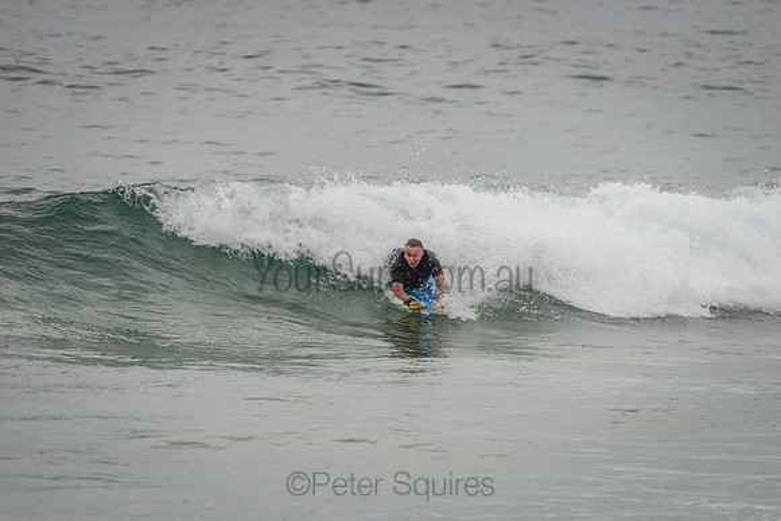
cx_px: 390
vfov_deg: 2.8
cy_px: 260
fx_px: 10849
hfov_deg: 4.1
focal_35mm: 500
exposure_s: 1/2000
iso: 220
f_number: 5.6
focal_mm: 500
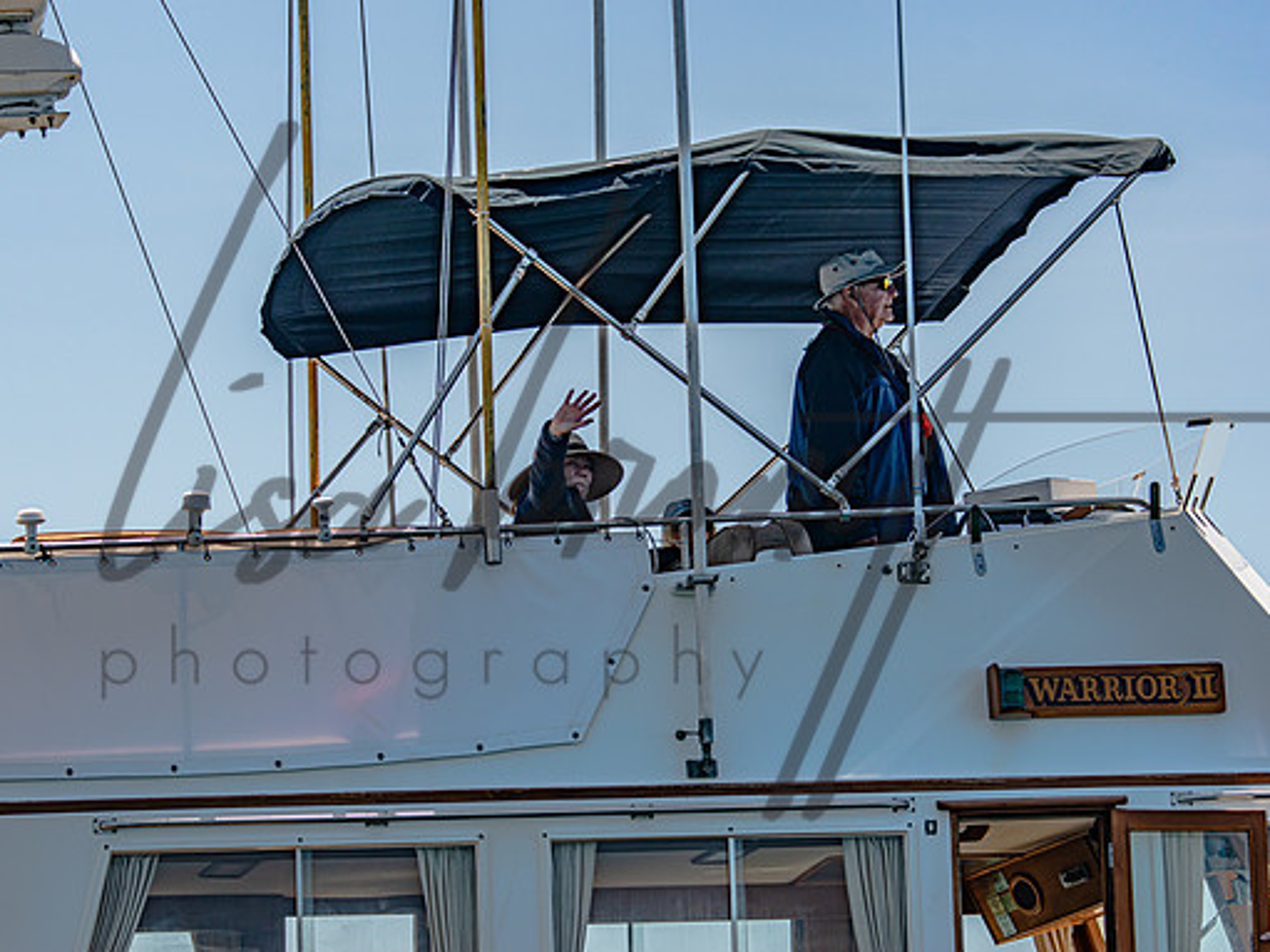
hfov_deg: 9.0
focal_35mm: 221
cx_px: 654
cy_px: 476
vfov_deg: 6.7
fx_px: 8106
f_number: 5
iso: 200
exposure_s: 1/1600
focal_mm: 135
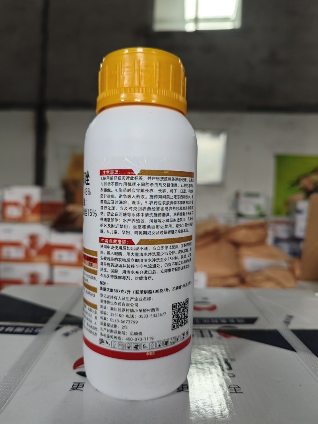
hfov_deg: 58.9
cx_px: 159
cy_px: 212
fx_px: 282
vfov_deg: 73.9
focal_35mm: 23
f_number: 1.6
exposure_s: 1/101
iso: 250
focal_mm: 6.55
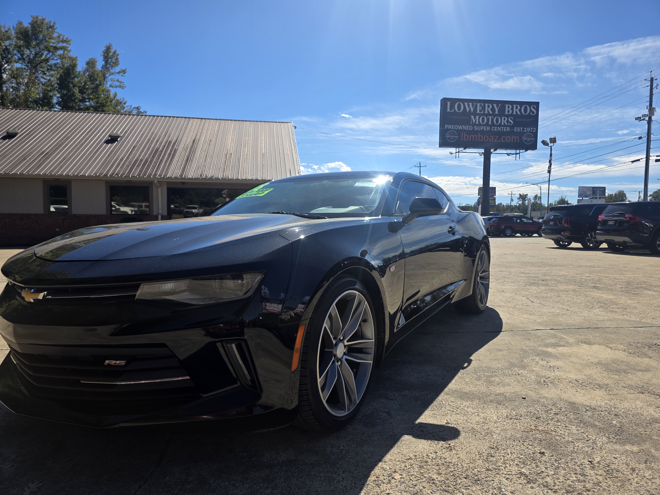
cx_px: 330
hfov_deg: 73.9
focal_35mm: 23
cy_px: 248
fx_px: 439
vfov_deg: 58.9
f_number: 1.7
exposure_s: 1/6150
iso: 80
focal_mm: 6.3
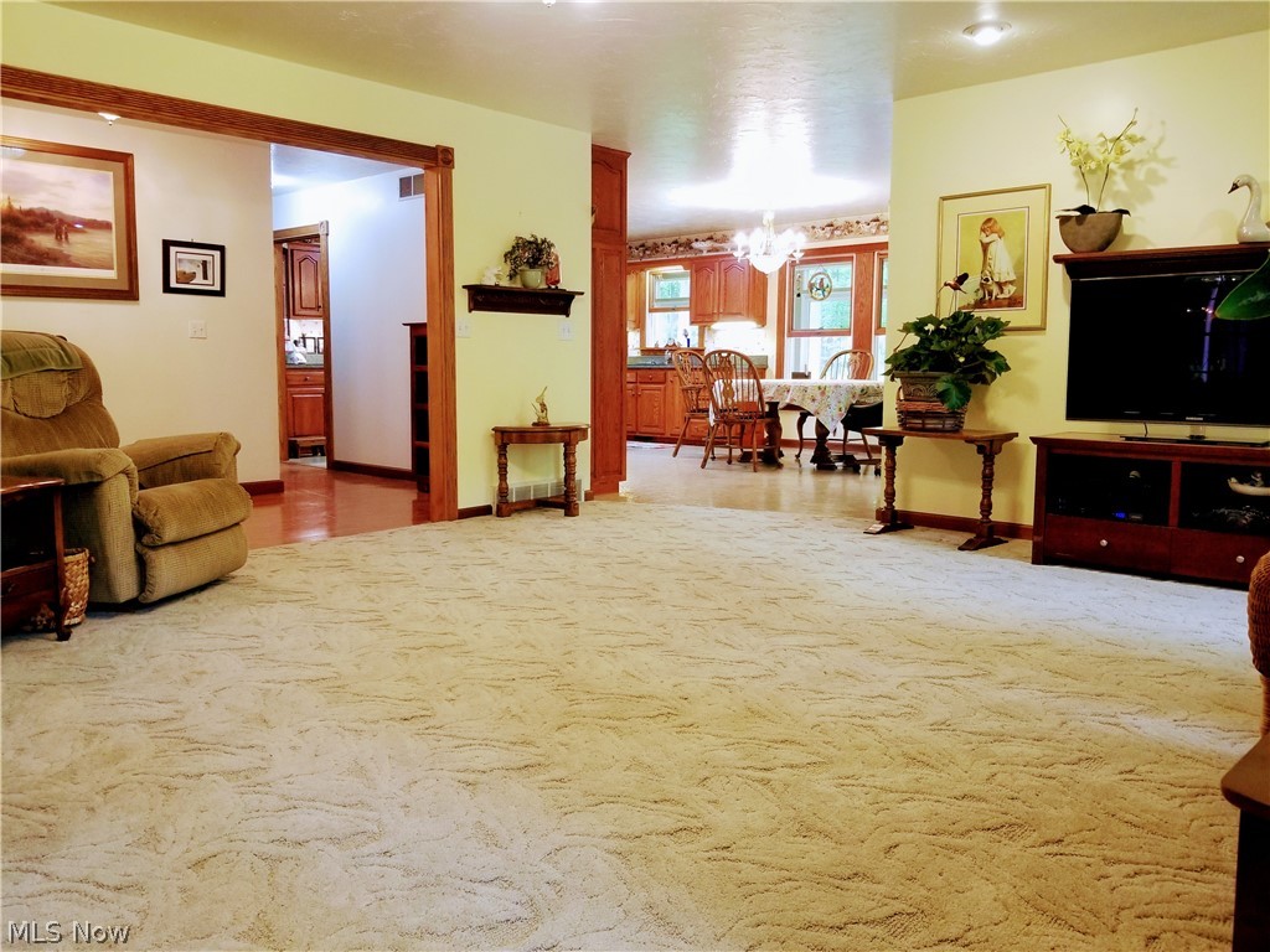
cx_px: 635
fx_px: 954
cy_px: 476
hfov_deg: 67.3
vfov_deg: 53.1
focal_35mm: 26
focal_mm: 4.25
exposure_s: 1/30
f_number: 1.7
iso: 200
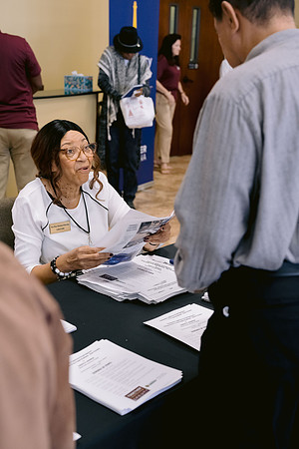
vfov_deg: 39.6
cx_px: 150
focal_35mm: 50
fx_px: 623
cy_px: 224
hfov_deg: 27.0
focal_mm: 50
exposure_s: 1/160
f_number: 4
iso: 3200
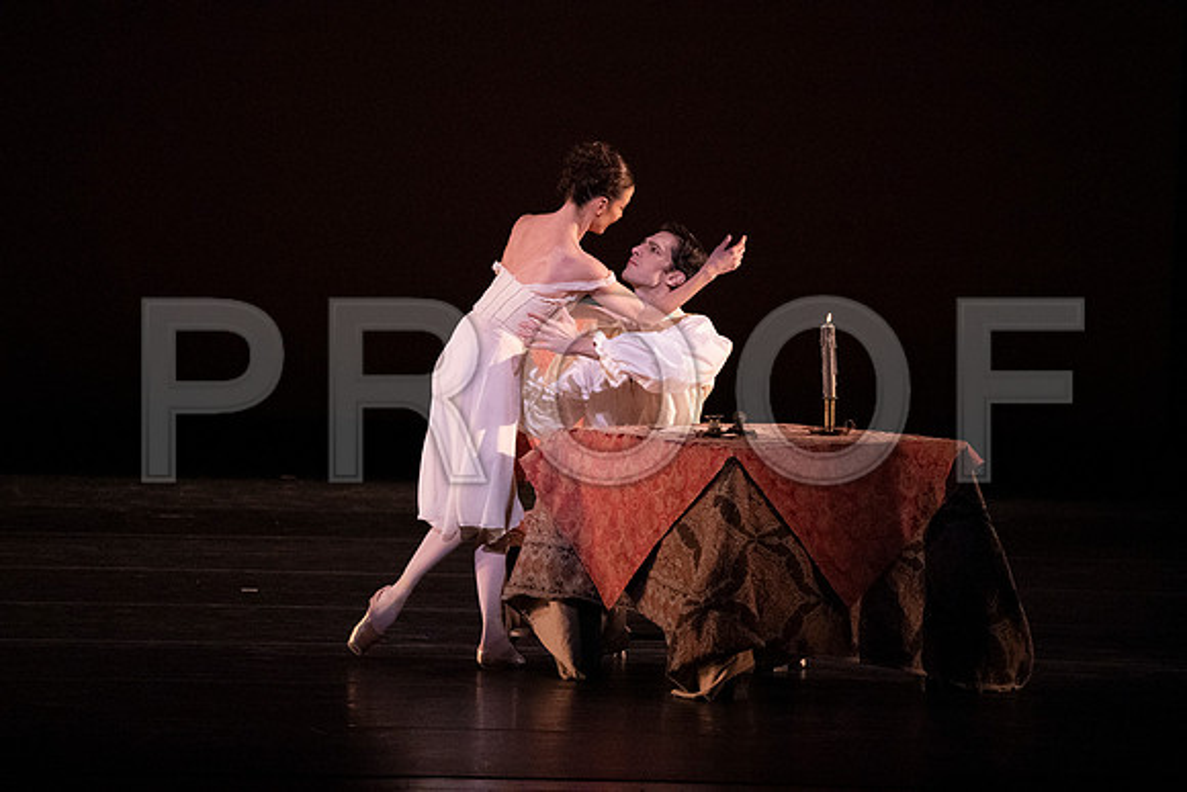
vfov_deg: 3.7
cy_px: 396
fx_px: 12202
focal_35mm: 370
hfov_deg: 5.6
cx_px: 594
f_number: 5.6
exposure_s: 1/400
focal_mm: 370
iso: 20000
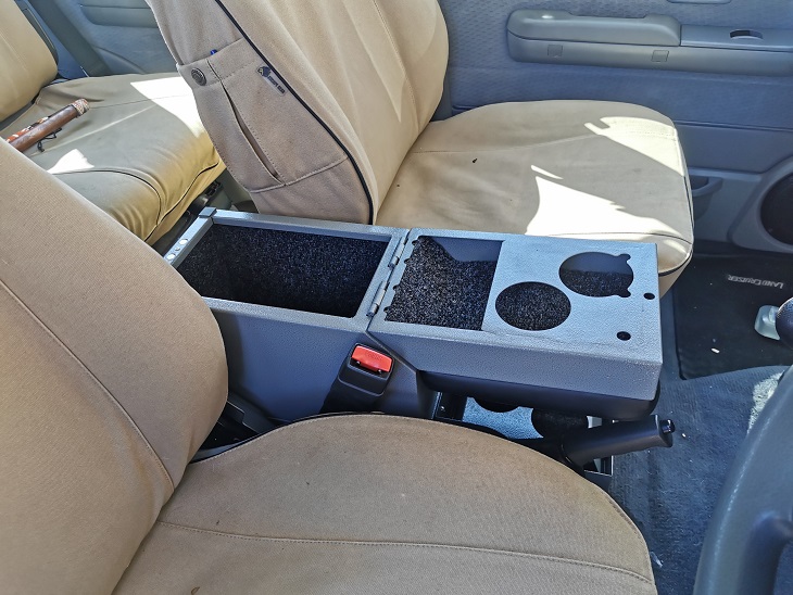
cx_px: 396
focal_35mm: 27
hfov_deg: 65.3
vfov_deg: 51.4
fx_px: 619
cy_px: 298
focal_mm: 5.56
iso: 50
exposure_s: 1/99.9
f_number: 1.6
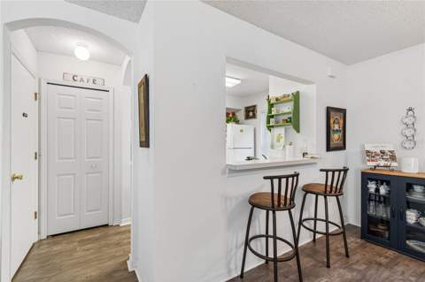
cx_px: 212
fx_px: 177
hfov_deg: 100.4
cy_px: 141
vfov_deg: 77.2
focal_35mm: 15
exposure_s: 1/4
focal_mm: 10
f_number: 7.1
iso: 100
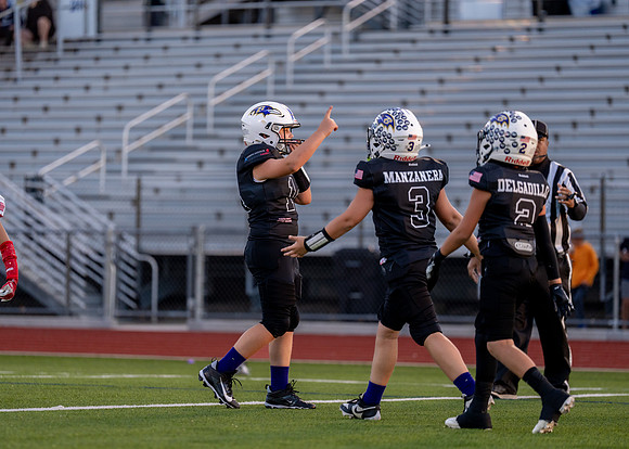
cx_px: 291
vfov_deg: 7.2
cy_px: 225
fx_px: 3553
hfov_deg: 10.1
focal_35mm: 199
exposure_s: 1/1250
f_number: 2.8
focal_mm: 182
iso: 800
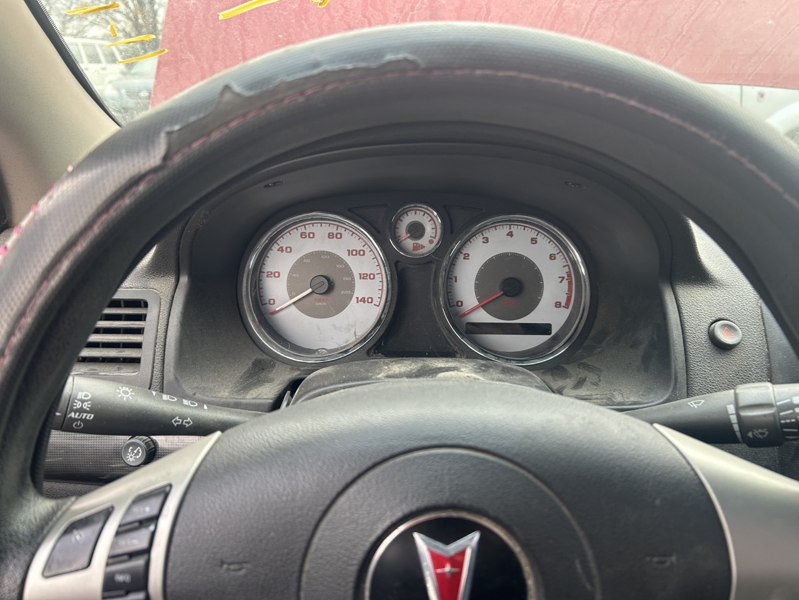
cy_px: 300
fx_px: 600
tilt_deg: -21.1
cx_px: 400
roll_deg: -1.8
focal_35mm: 26
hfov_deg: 67.3
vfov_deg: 53.1
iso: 80
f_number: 1.5
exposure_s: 1/121
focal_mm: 5.7
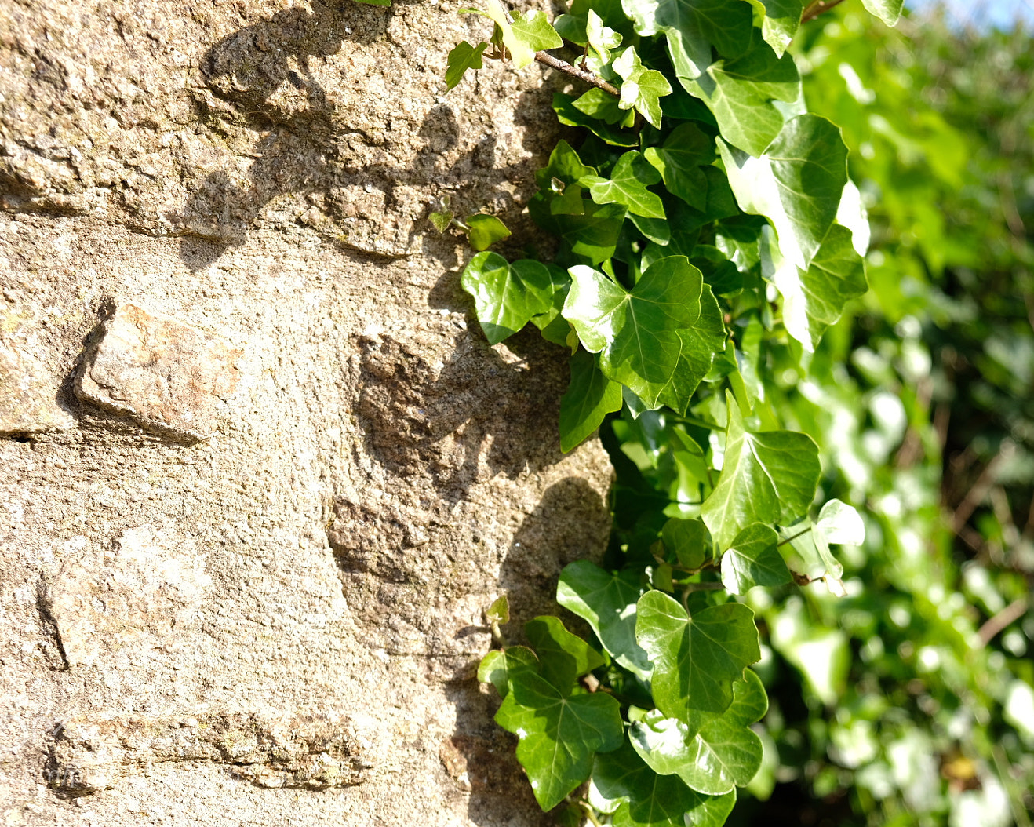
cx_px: 504
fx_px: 1499
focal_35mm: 49
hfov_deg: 38.0
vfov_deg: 30.8
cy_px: 418
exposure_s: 1/480
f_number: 3.2
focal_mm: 28.9
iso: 100
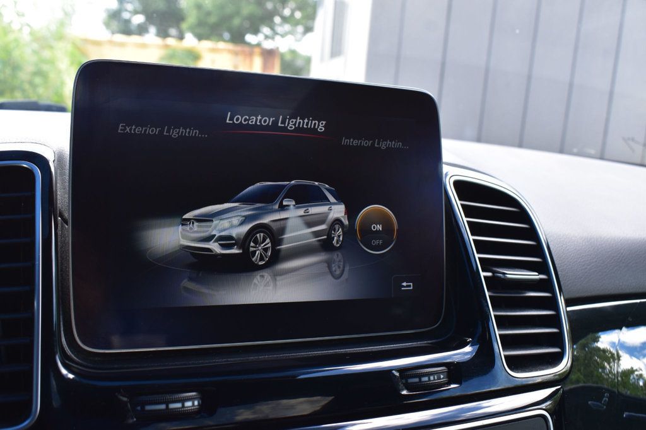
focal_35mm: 38
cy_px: 215
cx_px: 323
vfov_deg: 35.5
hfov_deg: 51.3
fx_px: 673
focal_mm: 25
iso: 400
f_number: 8
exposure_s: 1/50
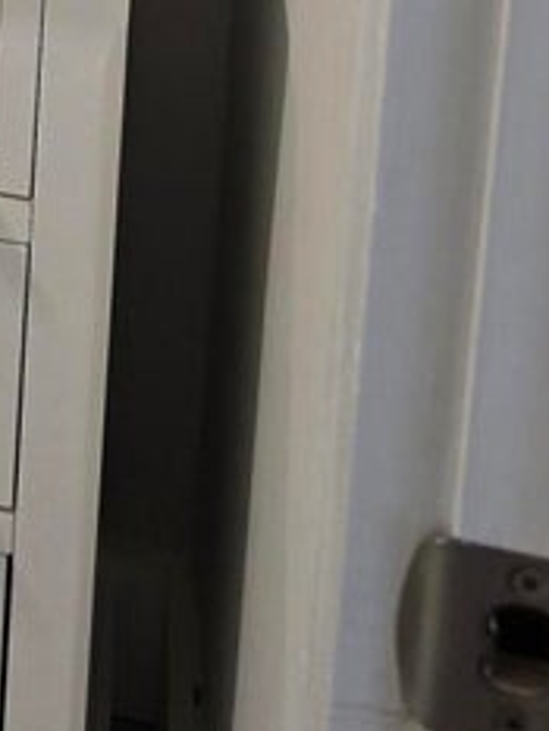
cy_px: -555
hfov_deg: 13.1
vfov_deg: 16.5
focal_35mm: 101
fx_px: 2134
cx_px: -467
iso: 400
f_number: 1.7
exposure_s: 1/120
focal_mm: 6.3
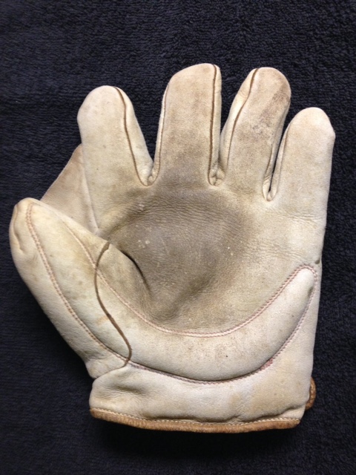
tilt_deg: -80.5
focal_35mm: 33
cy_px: 238
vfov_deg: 55.4
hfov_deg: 42.9
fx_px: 453
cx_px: 178
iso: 160
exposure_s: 1/20
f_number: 2.4
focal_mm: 4.12
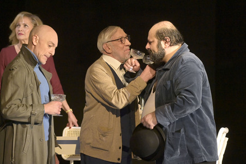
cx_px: 123
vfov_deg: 6.5
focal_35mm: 210
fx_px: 1434
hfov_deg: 9.8
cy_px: 82
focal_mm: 210
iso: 8000
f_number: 5.6
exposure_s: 1/640
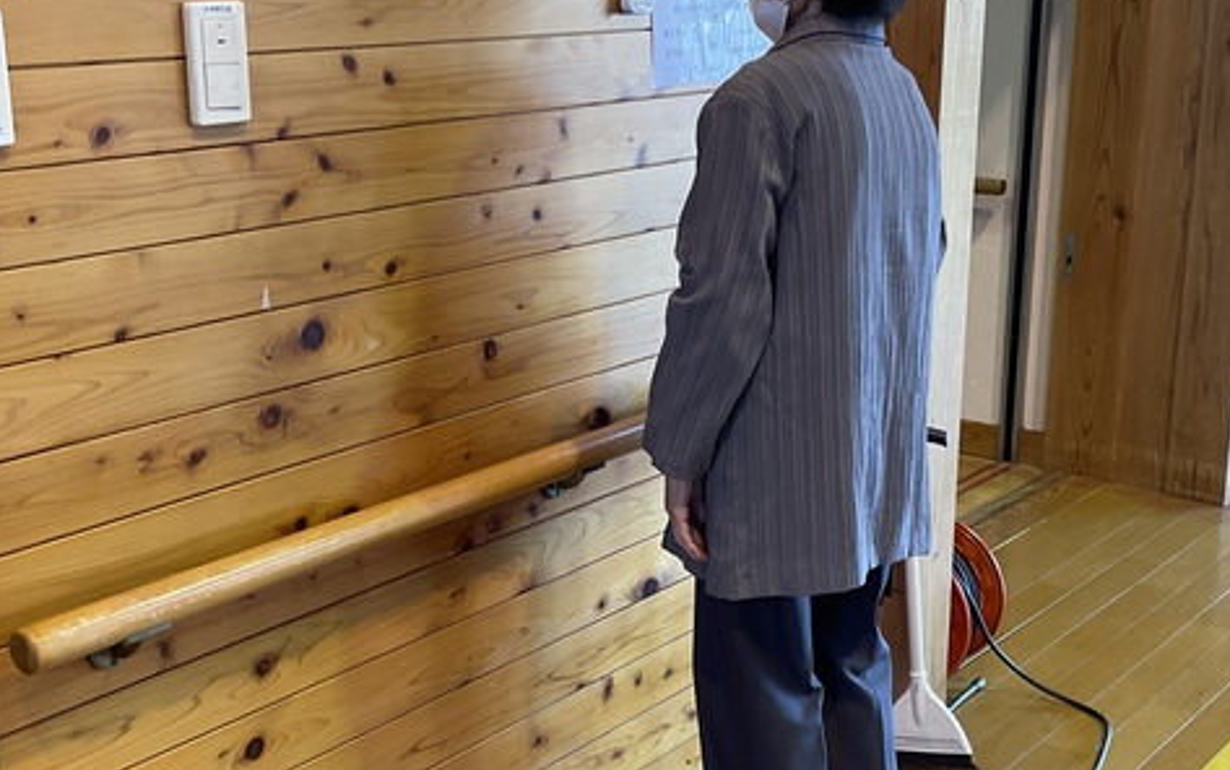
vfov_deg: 24.9
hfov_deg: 38.9
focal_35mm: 52
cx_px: 603
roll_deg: +1.2
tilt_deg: -17.2
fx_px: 1744
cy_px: 440
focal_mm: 3
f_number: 1.8
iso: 125
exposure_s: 1/60
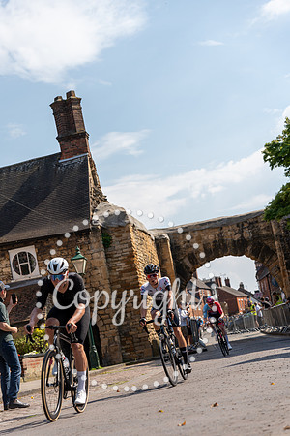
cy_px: 218
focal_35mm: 75
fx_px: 906
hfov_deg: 18.2
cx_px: 145
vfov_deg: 27.0
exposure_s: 1/640
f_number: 4.5
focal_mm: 75
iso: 100
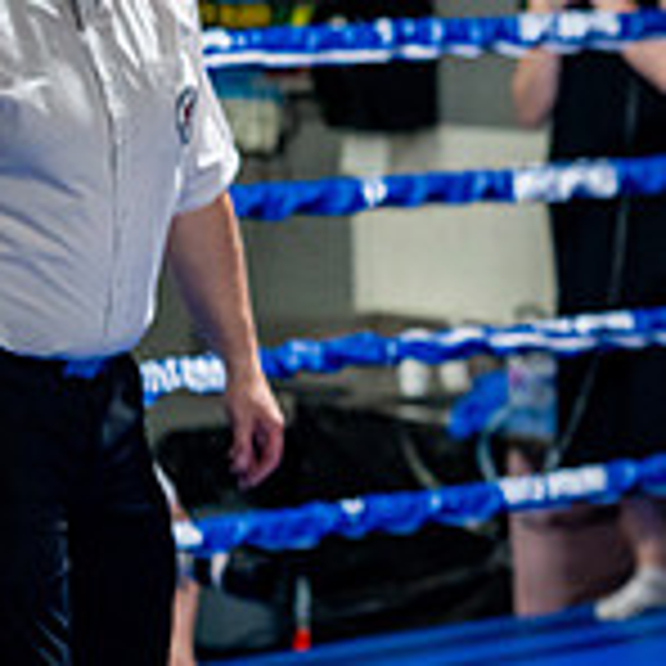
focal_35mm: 167
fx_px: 3635
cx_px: 1156
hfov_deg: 10.0
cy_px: 439
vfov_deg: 10.5
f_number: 2
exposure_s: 1/1000
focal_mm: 50
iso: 4000
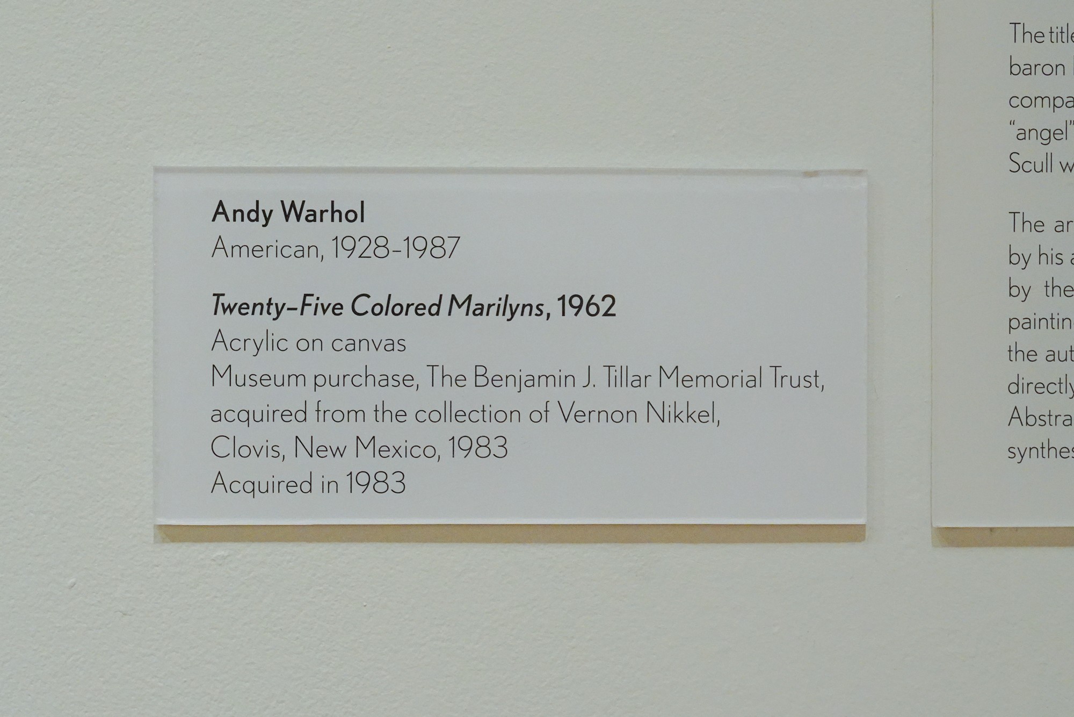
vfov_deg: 23.0
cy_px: 358
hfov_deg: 33.9
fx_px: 1760
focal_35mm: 59
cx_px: 537
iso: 8000
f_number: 9
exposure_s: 1/100
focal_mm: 59
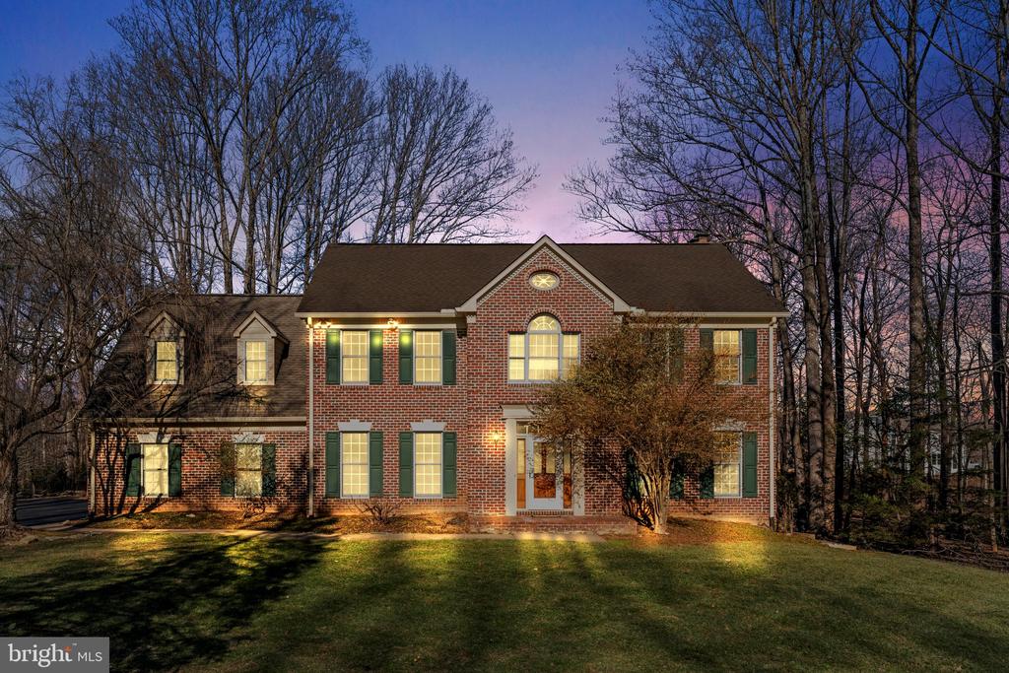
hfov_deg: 73.7
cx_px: 504
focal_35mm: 24
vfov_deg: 53.1
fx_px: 673
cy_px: 336
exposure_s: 1/1600
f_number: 8
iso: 640
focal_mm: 24
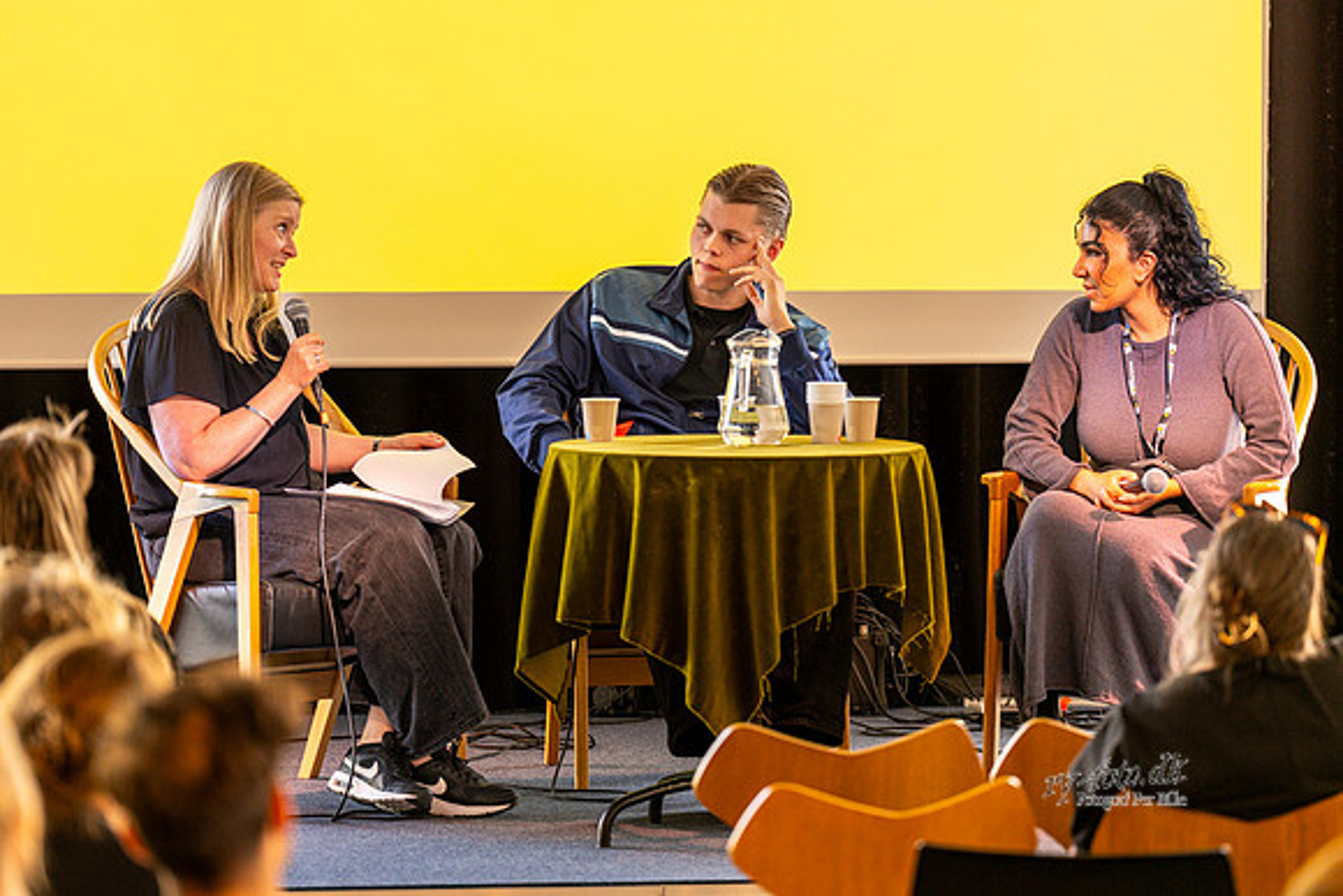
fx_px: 6770
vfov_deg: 7.6
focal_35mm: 181
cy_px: 396
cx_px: 579
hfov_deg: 11.3
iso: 1000
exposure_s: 1/200
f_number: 2.8
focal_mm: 158
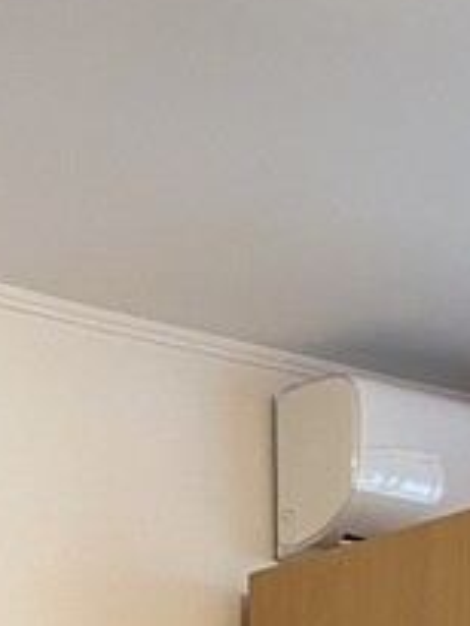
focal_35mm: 130
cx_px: -333
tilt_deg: -3.0
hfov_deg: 10.8
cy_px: 1371
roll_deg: +1.3
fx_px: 2351
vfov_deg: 12.7
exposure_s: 1/50
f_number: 1.8
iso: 250
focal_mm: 4.25
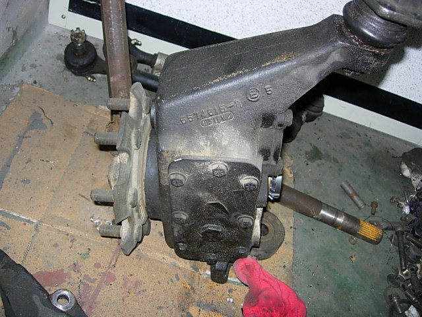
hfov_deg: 49.0
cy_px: 158
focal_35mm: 38
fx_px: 463
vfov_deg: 37.7
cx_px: 211
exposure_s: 1/64
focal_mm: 7.8
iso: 79
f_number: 2.8
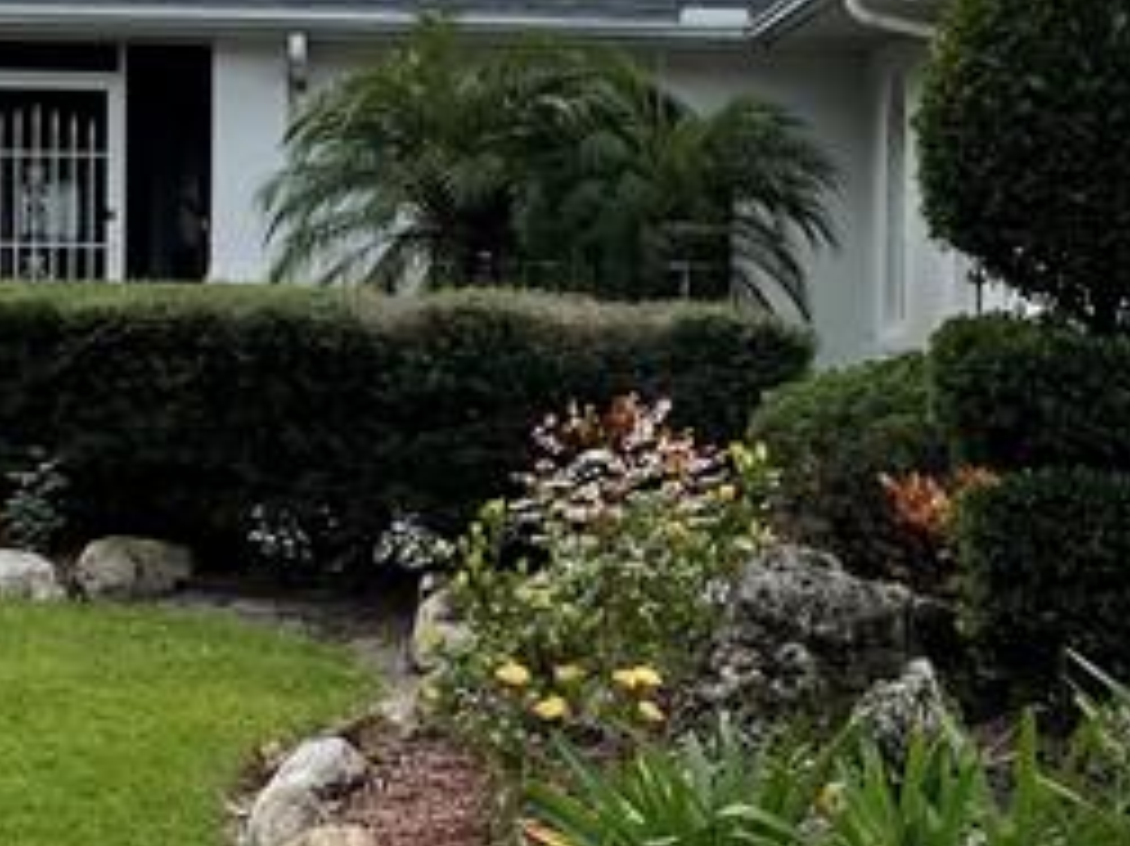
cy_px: 212
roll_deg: -0.3
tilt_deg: +0.1
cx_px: 887
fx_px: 3459
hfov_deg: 18.4
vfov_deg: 13.9
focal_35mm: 106
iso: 32
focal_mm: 5.1
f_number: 1.6
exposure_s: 1/2924
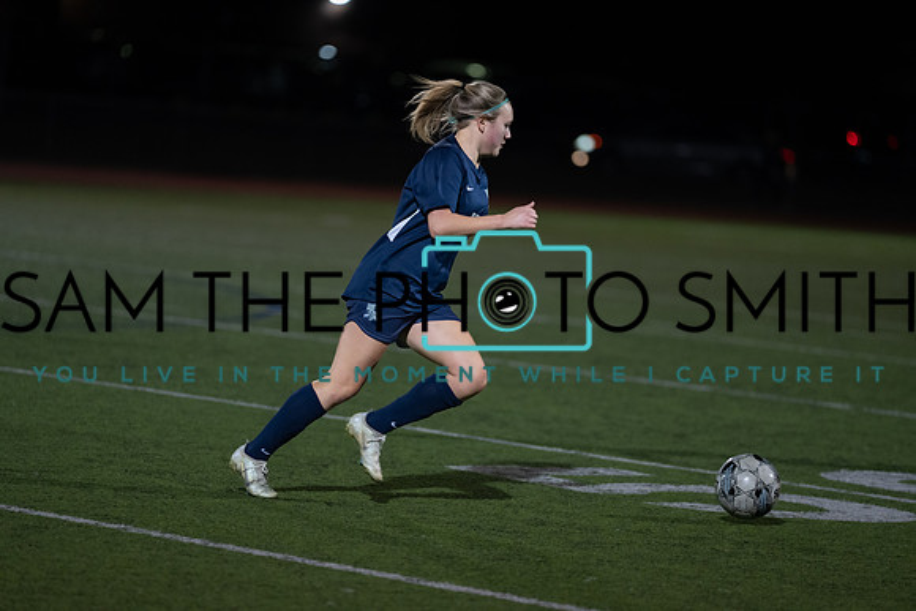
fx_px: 5090
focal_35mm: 200
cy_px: 306
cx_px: 458
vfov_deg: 6.9
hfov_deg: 10.3
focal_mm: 200
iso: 5000
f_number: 2.8
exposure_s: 1/1000
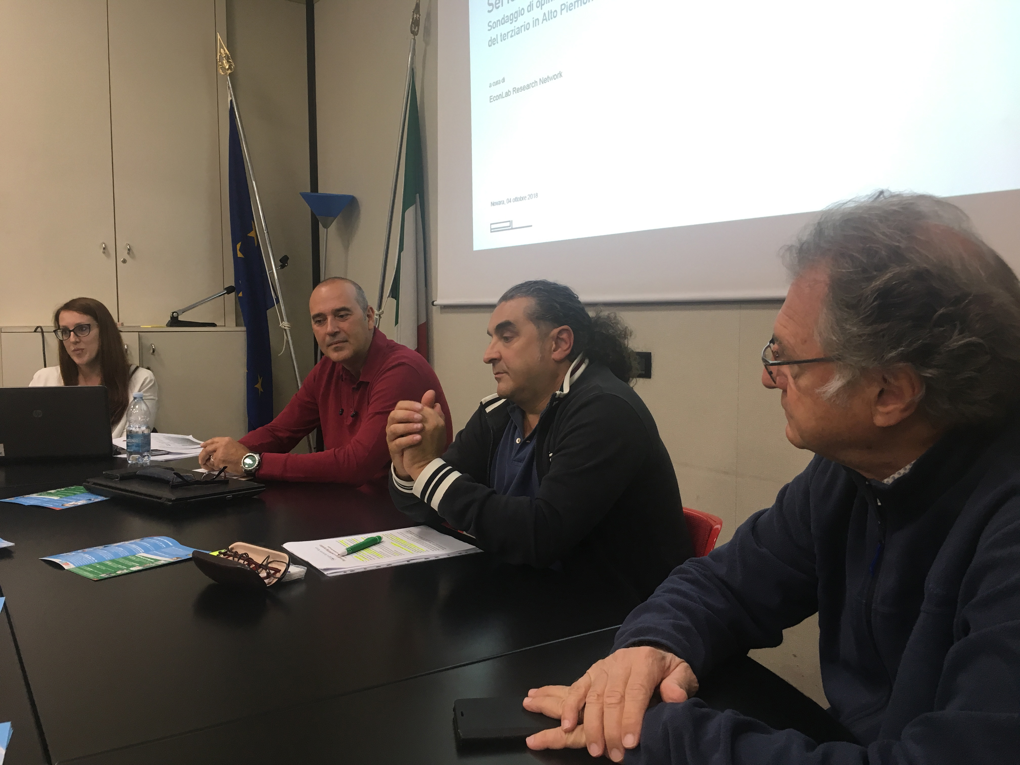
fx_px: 855
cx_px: 510
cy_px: 382
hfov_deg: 61.7
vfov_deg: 48.2
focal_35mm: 29
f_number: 2.2
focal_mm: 4.15
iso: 80
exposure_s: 1/33
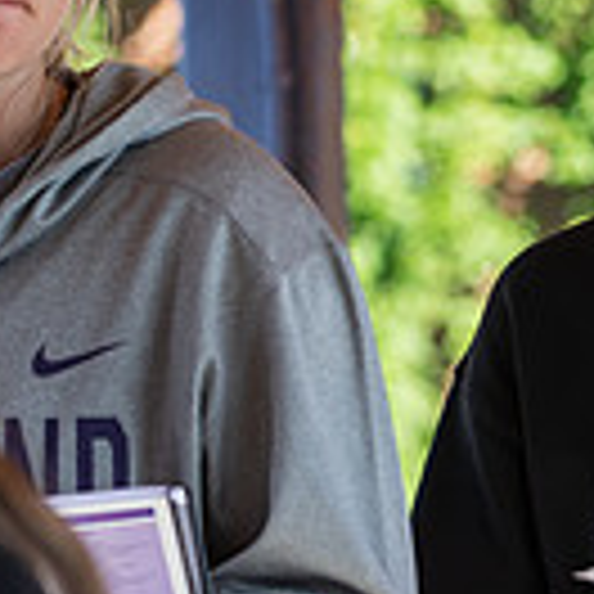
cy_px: 227
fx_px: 5436
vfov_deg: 6.3
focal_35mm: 280
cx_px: 518
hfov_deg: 6.2
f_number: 3.2
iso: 125
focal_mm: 75
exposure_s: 1/250
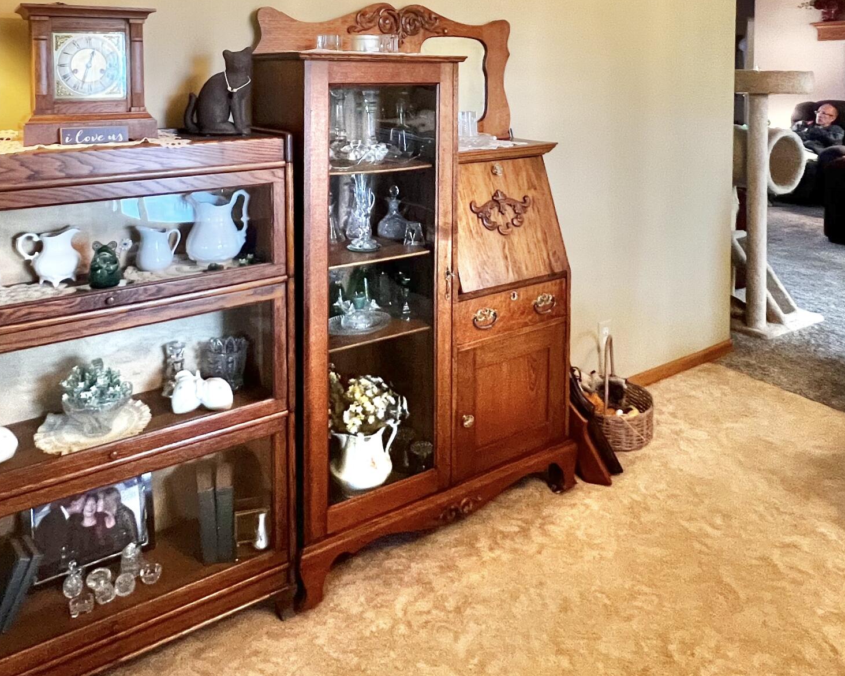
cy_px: 98
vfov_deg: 50.2
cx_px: 395
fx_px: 650
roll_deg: -0.2
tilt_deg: -2.9
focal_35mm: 26
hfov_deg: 66.0
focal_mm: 1.57
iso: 400
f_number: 1.8
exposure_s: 1/60
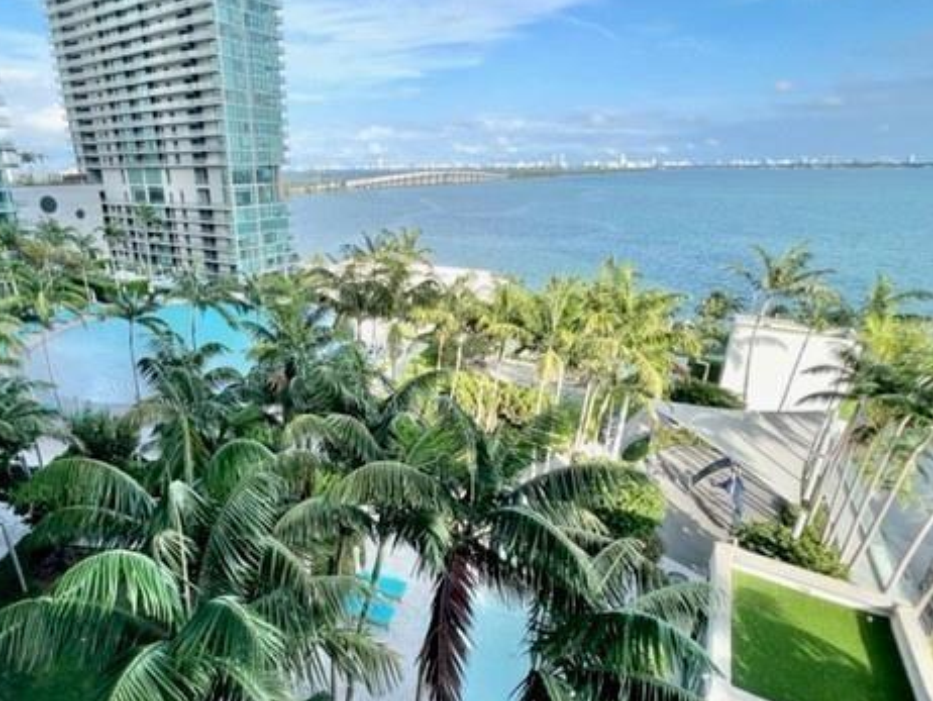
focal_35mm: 18
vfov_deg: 71.6
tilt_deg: -20.0
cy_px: 364
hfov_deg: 86.2
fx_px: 485
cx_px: 355
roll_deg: +1.1
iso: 32
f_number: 1.8
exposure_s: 1/467
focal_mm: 1.57
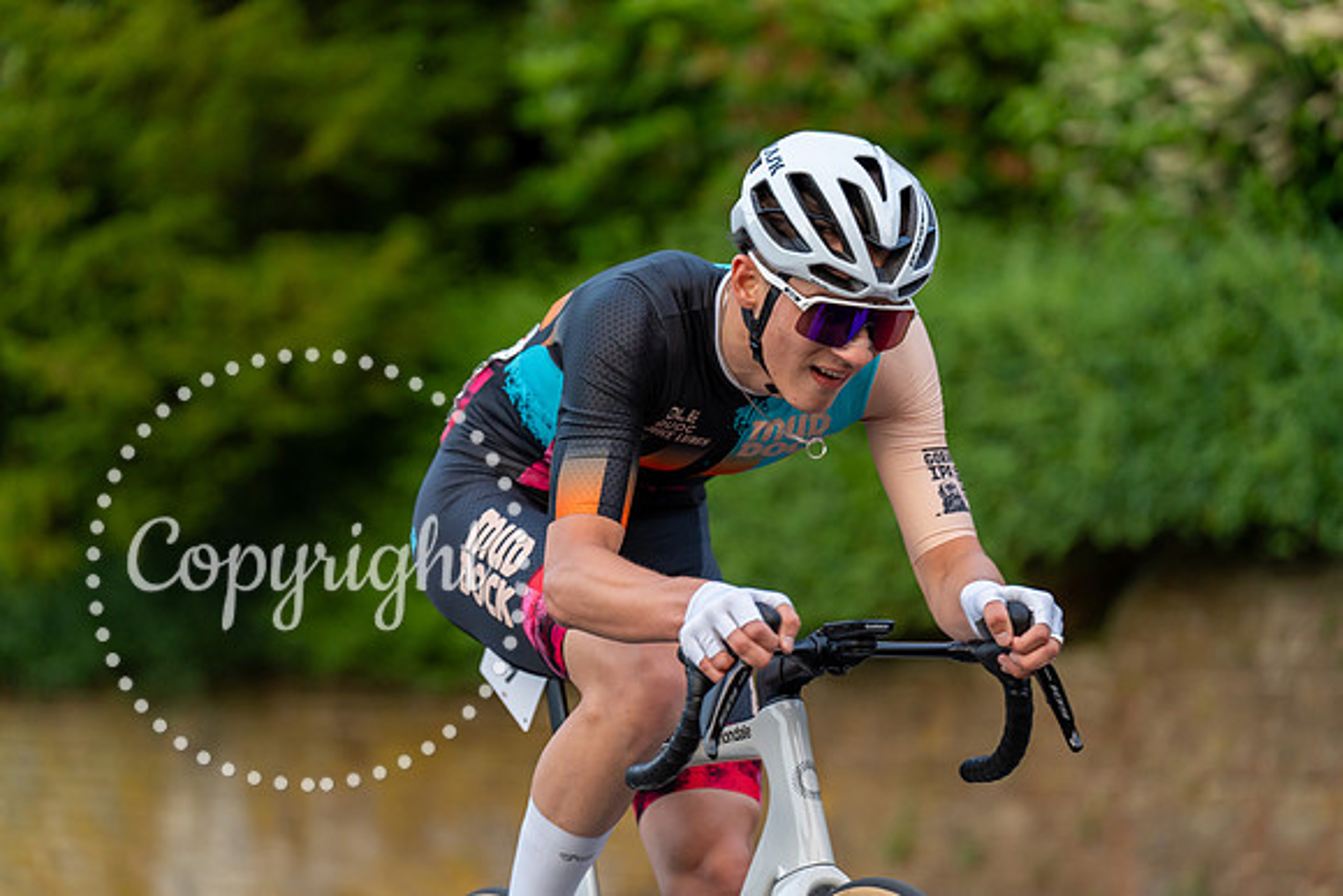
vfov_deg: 10.2
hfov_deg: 15.2
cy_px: 448
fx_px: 5037
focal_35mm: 135
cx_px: 672
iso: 1250
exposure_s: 1/1000
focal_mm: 135
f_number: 2.8
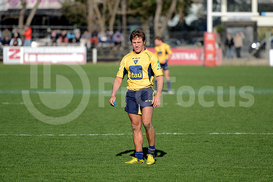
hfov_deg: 10.5
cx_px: 136
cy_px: 91
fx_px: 1479
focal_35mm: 195
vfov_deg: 7.0
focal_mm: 195
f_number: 2.8
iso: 250
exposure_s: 1/2000
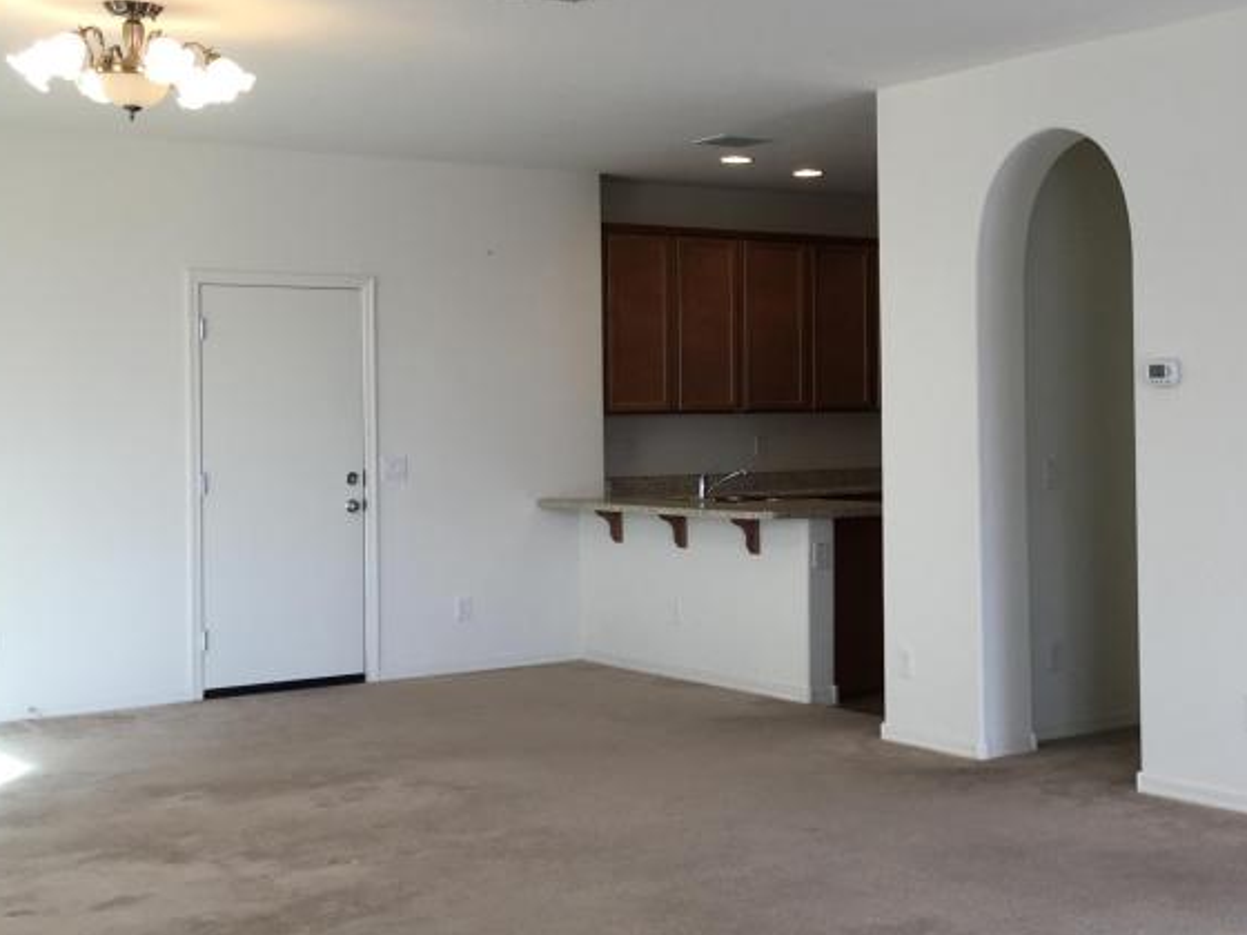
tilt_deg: +1.7
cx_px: 969
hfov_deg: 35.2
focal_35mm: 53
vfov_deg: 27.5
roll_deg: +0.1
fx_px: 1909
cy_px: 383
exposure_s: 1/60
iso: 32
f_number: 2.2
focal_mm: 4.15
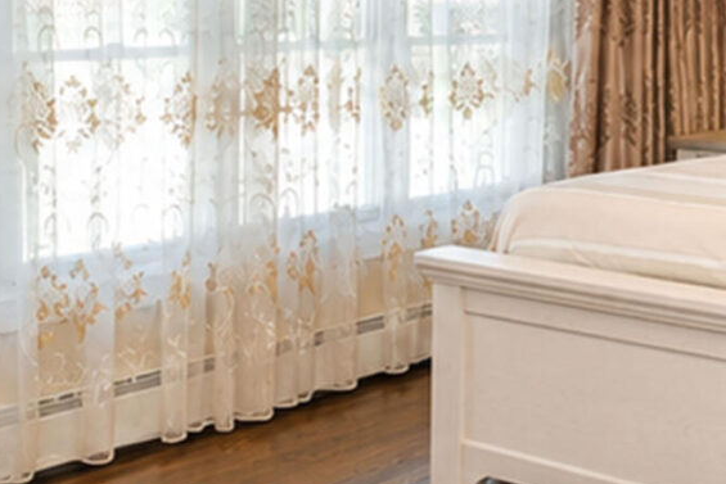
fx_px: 1372
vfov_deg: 19.3
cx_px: 808
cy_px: -25
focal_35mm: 68
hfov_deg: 27.1
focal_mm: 10
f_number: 7.1
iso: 1250
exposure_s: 1/60
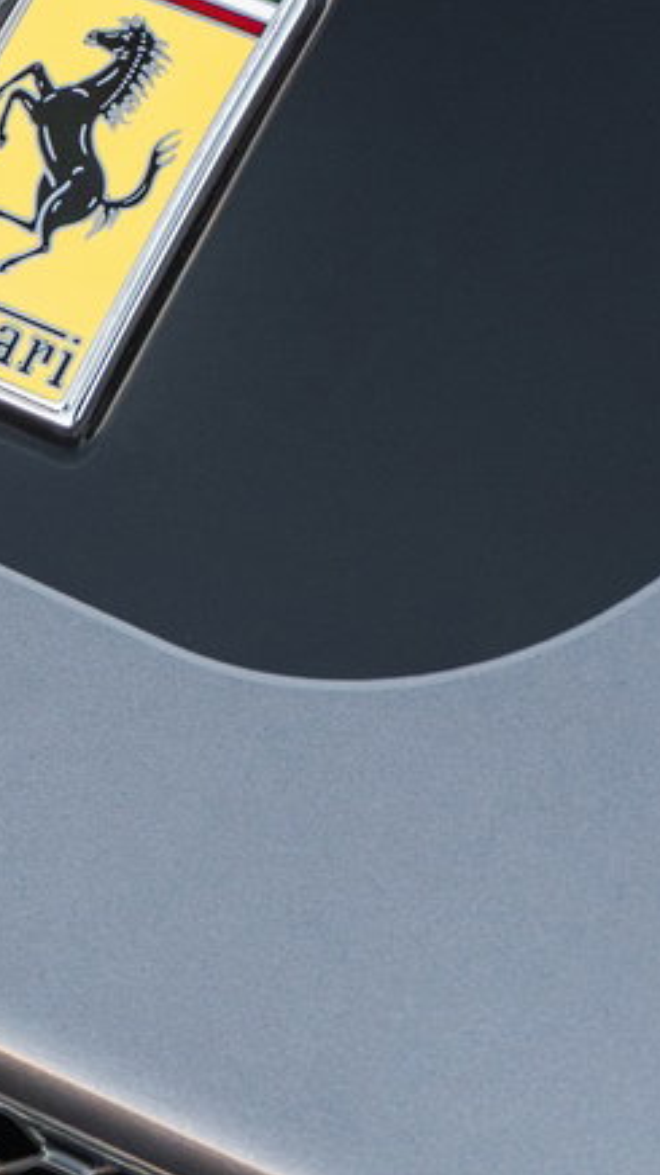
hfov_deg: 6.7
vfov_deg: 11.7
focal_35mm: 181
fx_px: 5634
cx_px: 356
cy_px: -124
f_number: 5
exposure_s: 1/160
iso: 2000
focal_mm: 31
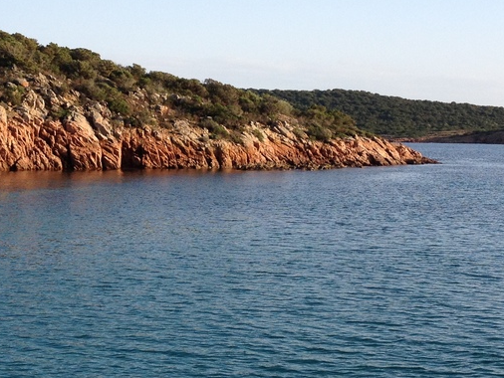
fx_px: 1209
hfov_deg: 23.5
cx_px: 234
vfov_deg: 17.7
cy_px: 107
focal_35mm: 83
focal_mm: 4.28
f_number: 2.4
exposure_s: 1/849
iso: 64
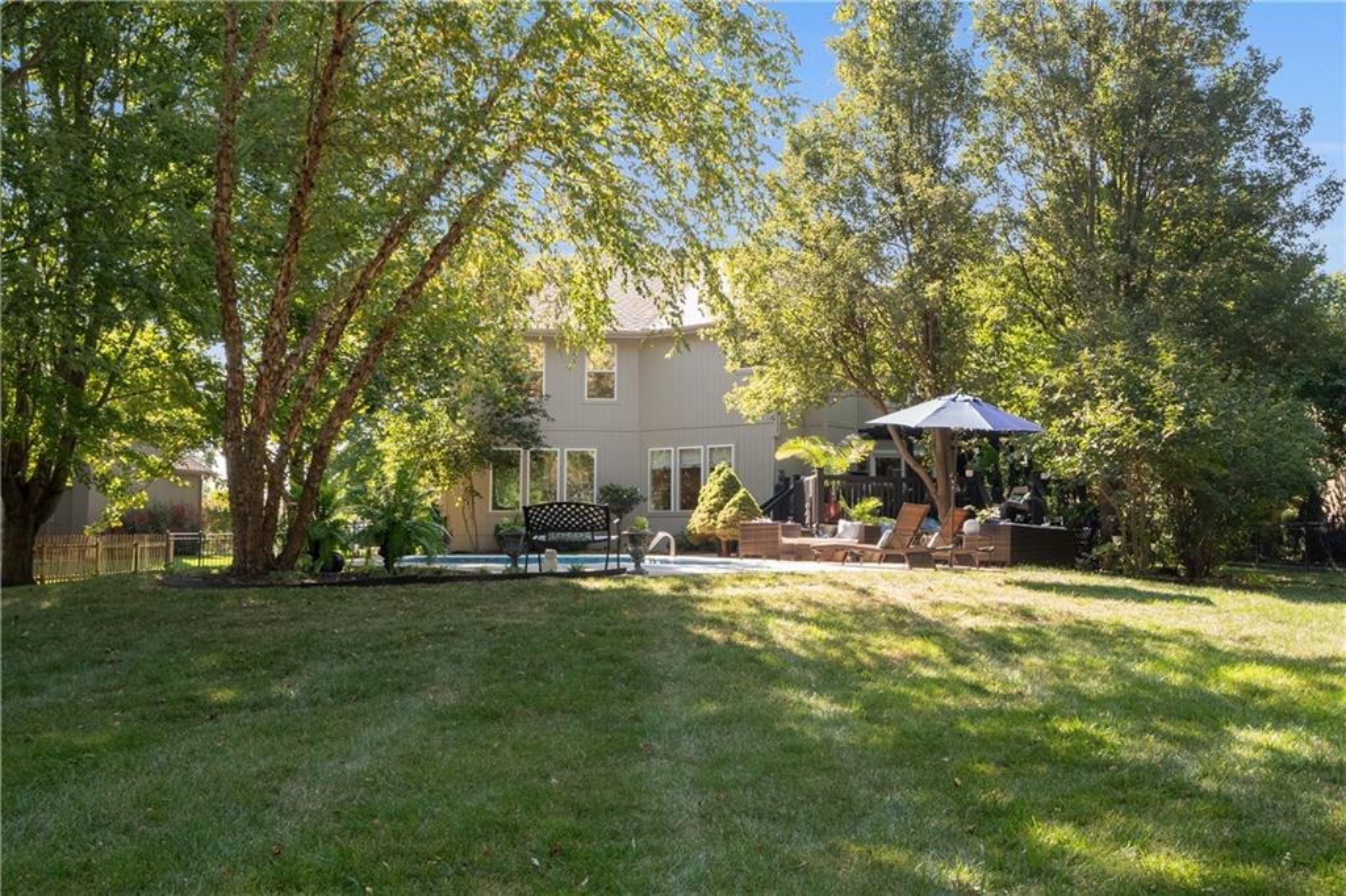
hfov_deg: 53.1
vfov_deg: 36.8
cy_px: 448
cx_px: 673
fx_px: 1345
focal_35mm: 36
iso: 400
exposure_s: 1/100
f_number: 8
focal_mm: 18
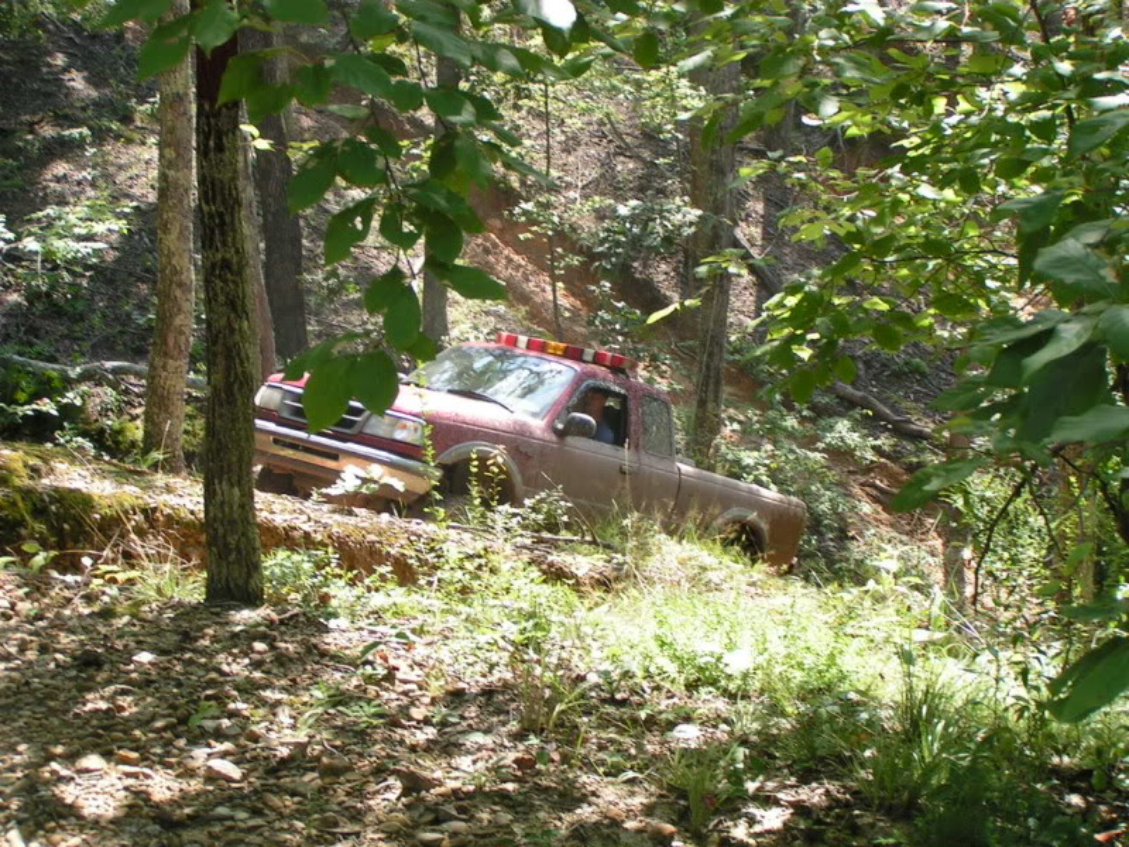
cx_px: 564
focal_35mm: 57
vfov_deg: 25.7
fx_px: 1859
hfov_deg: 33.8
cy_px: 424
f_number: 4.5
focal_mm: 8.7
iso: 50
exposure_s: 1/125
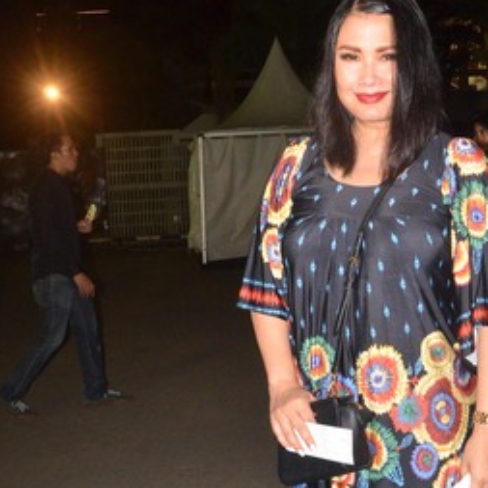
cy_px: 233
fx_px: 590
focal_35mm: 37
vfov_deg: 44.9
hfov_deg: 43.4
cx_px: 370
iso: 1600
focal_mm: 18
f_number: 9.5
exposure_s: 1/90
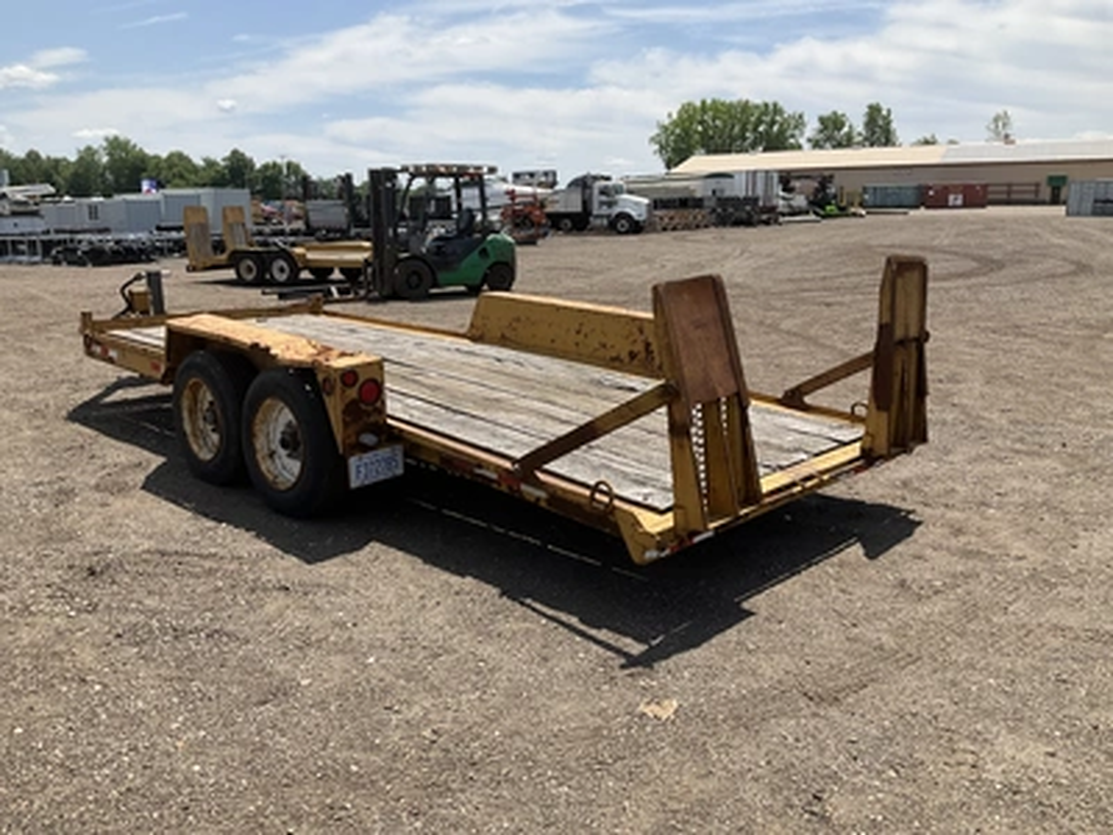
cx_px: 556
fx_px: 932
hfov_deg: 61.7
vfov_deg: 48.2
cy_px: 418
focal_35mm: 29
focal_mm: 3
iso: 25
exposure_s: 1/2141
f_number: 1.8
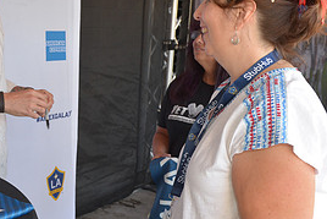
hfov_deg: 36.0
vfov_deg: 26.0
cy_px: 116
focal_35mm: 52
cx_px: 37
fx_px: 473
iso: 400
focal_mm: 24
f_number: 5.6
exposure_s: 1/60
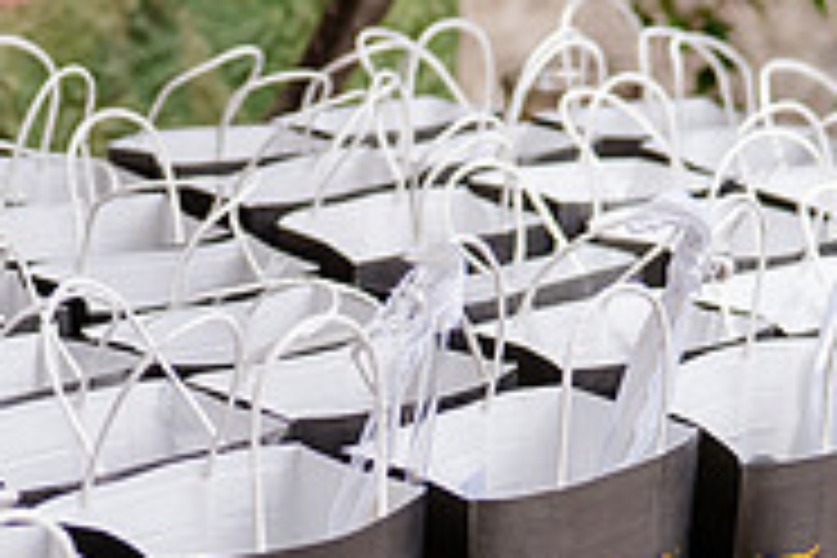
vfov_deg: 13.3
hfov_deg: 19.9
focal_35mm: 102
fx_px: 2371
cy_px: 524
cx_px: 216
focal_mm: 32.7
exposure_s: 1/800
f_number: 2.8
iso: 200
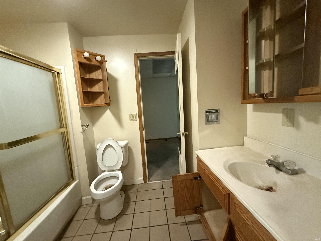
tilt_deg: -4.5
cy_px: 120
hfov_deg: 102.1
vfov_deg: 85.7
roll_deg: +4.2
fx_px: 130
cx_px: 160
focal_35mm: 14
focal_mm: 2.22
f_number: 2.2
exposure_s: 1/60
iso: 1000
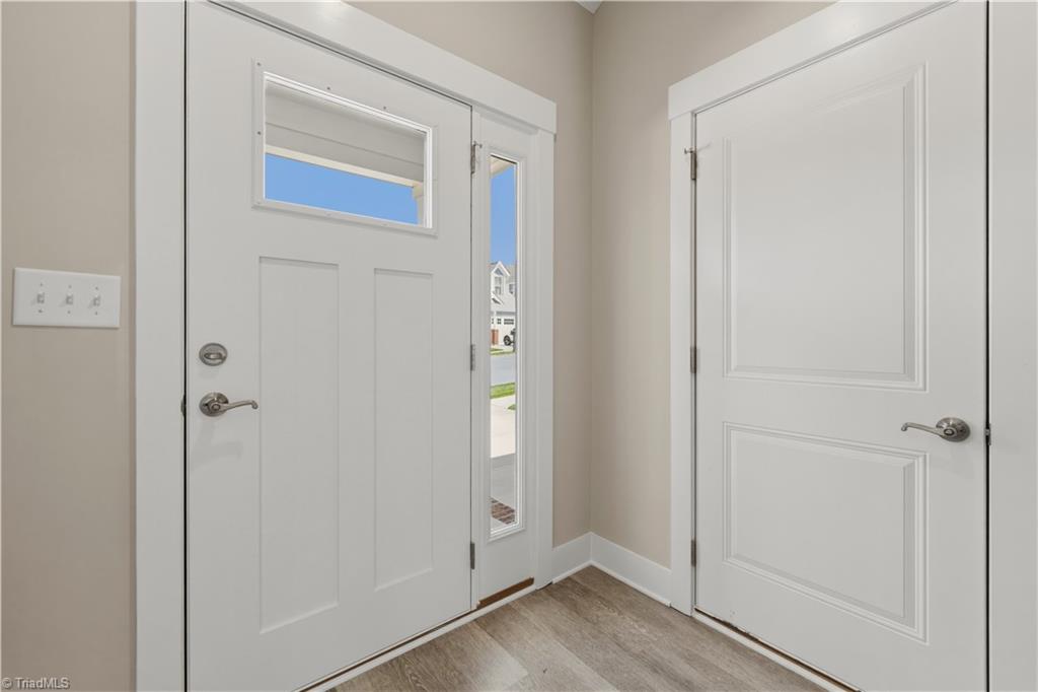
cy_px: 346
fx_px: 404
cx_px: 519
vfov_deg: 81.2
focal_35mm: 14
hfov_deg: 104.3
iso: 640
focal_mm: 14
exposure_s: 1/160
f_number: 5.6
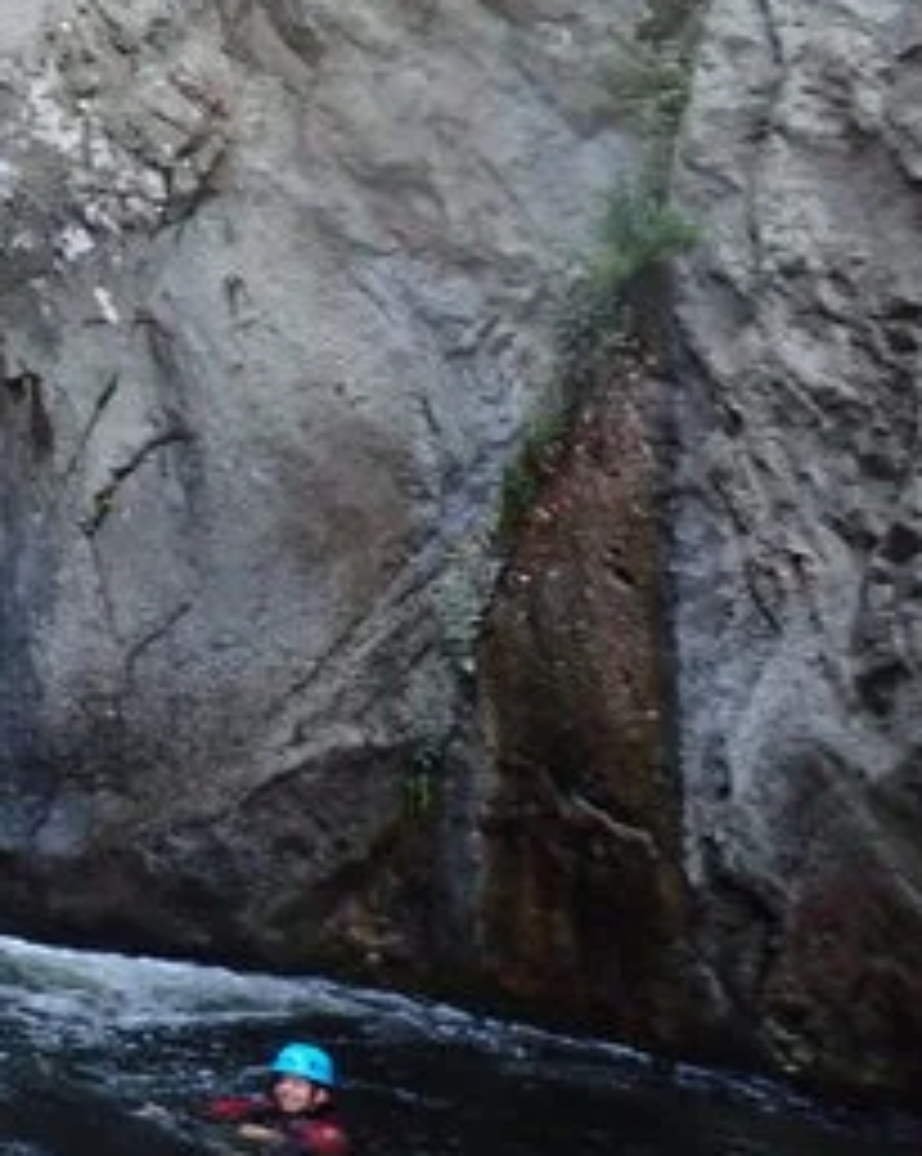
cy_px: 337
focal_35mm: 57
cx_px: -382
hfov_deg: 22.7
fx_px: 1948
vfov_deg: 32.6
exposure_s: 1/500
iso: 500
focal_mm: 4.5
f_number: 2
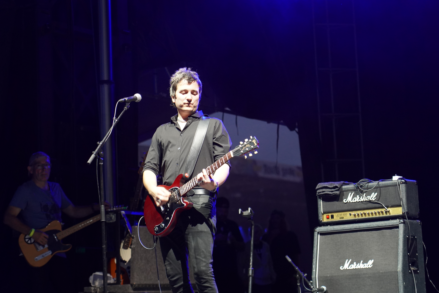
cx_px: 209
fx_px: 1353
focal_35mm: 111
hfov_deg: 18.4
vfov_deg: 12.3
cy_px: 146
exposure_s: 1/125
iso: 3200
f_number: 4
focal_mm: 105
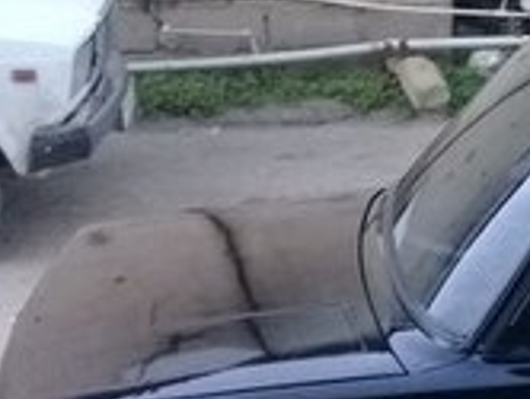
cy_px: 145
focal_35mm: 123
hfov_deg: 14.2
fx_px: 1886
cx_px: 951
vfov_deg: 12.1
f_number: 2.2
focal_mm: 3.3
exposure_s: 1/33
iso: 200
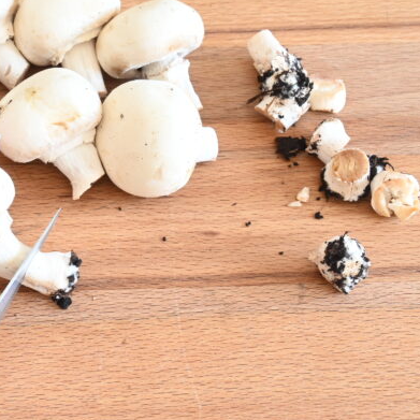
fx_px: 1181
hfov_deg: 19.8
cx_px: 40
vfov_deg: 20.2
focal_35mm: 86
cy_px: 173
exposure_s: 1/6
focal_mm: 37
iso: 200
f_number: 9
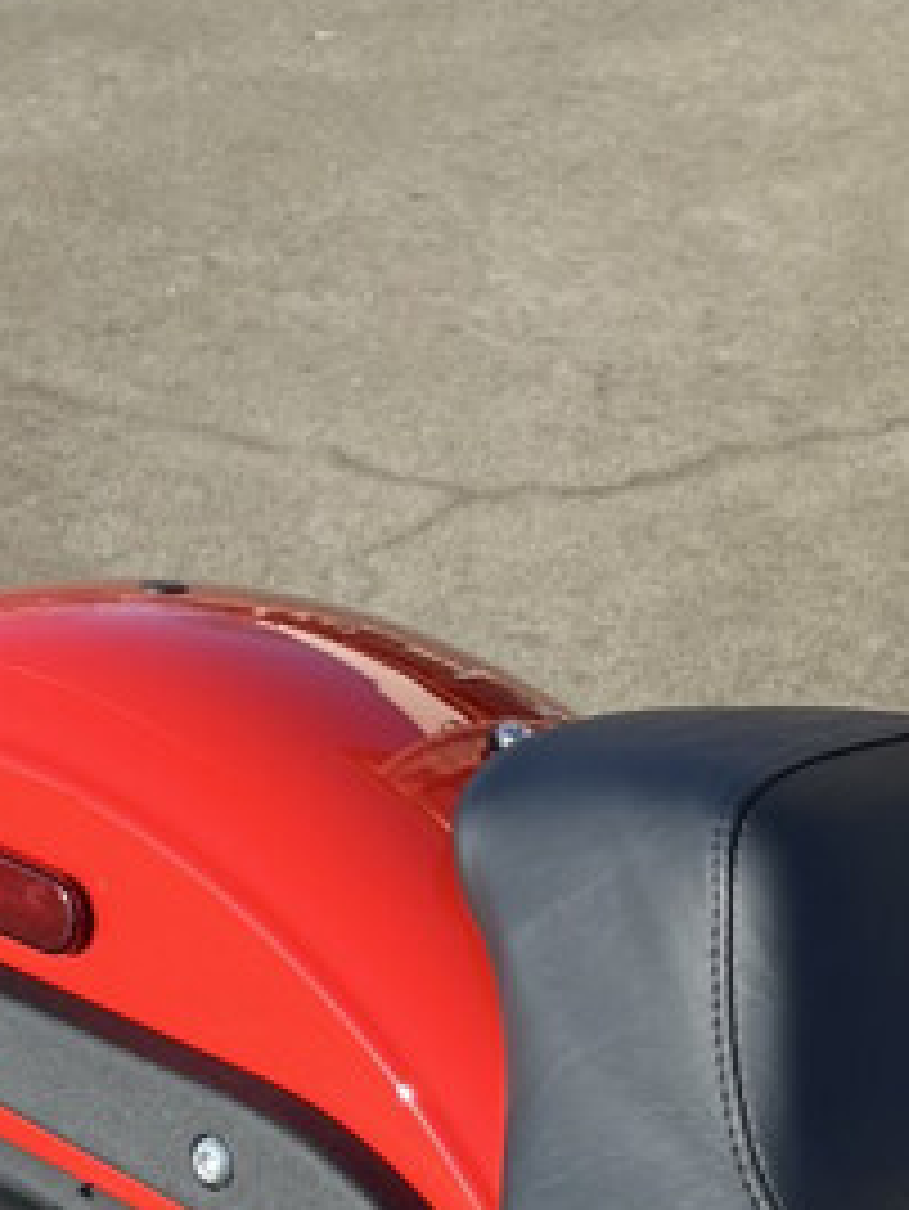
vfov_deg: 18.8
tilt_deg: -29.3
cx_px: 526
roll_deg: -0.7
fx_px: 3603
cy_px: 1037
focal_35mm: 103
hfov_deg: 14.4
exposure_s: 1/1597
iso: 50
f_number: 1.5
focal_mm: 5.7
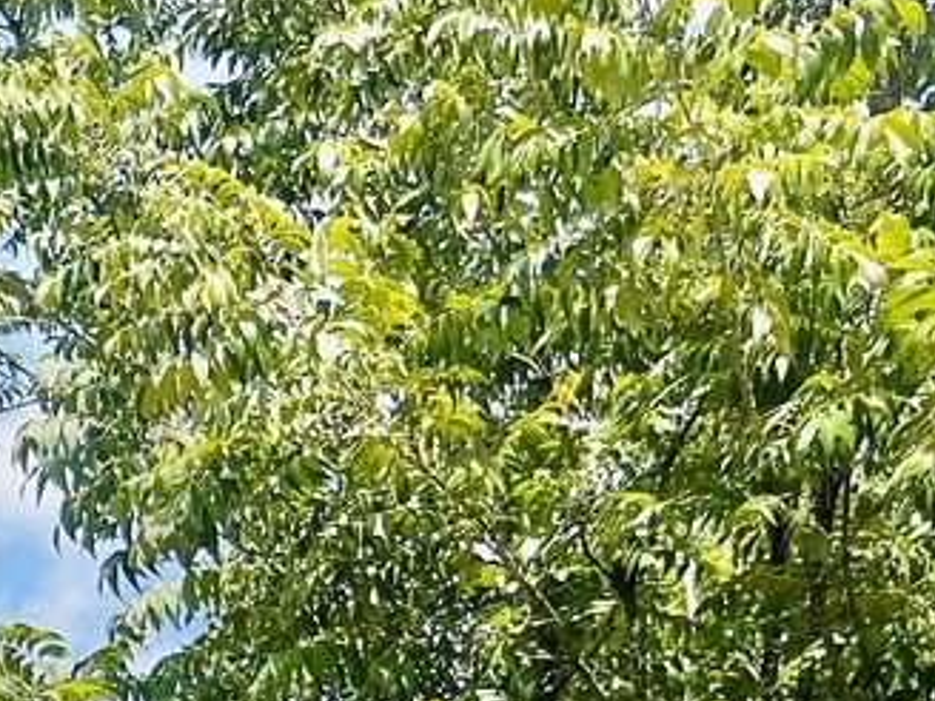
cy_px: 1254
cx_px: -658
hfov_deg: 15.3
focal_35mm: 114
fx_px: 3079
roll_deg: +0.3
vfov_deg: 12.0
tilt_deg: +9.9
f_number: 1.5
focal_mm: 5.7
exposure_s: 1/5319
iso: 50
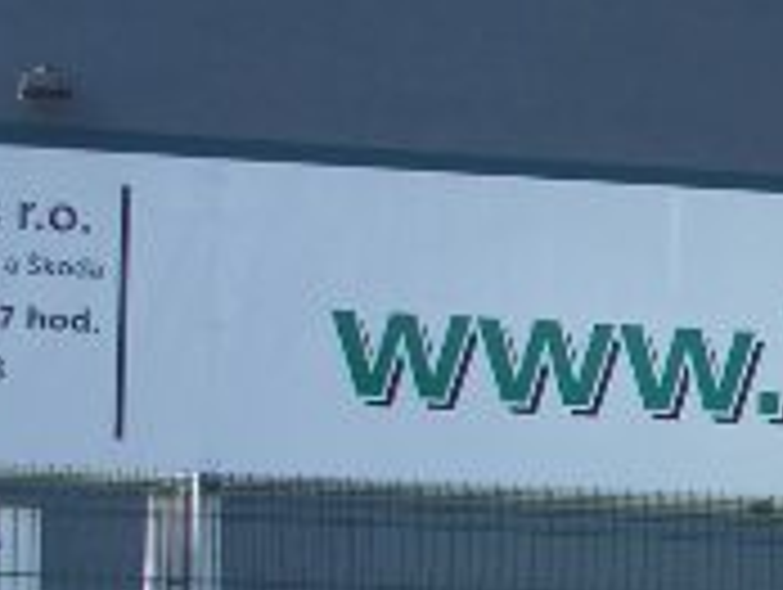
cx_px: 1310
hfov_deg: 10.4
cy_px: 784
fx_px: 4077
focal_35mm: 180
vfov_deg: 8.2
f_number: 3.1
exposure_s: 1/400
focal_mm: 8.2
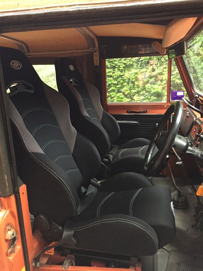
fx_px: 227
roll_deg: -0.3
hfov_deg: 48.2
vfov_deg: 61.7
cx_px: 102
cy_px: 136
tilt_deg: -11.9
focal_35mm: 29
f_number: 2.2
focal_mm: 4.15
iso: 320
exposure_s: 1/25
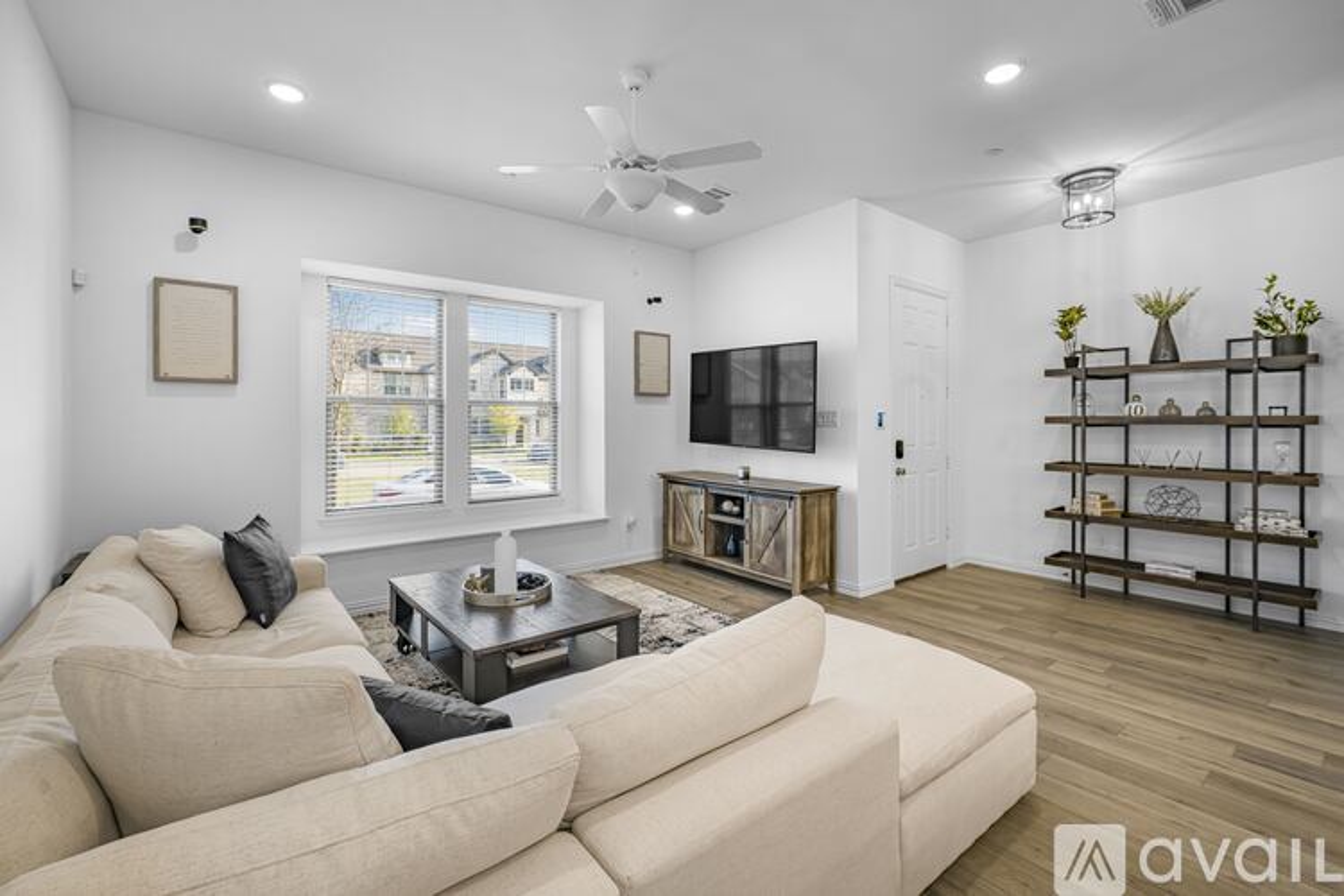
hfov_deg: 96.7
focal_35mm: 16
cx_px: 672
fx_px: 597
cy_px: 448
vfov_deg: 73.7
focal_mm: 16
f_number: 8
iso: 100
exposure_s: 1/8
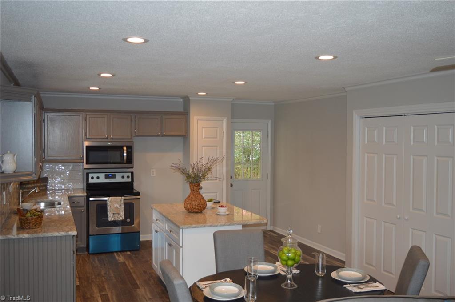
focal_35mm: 34
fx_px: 435
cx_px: 228
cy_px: 151
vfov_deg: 38.3
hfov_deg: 55.2
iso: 400
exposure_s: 1/80
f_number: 4
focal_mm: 23
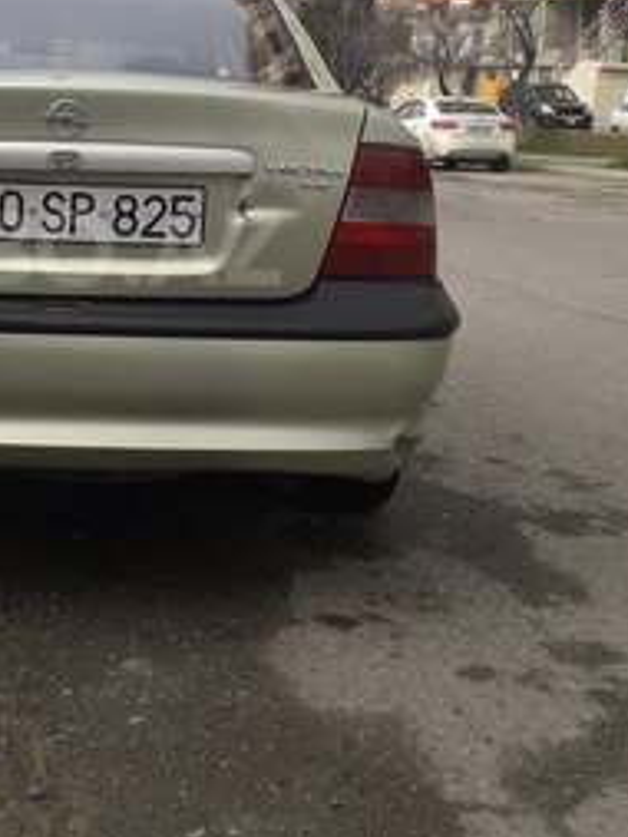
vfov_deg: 35.6
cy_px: 248
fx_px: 1281
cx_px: 26
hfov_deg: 26.3
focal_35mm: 53
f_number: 1.9
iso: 40
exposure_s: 1/944
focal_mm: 3.6
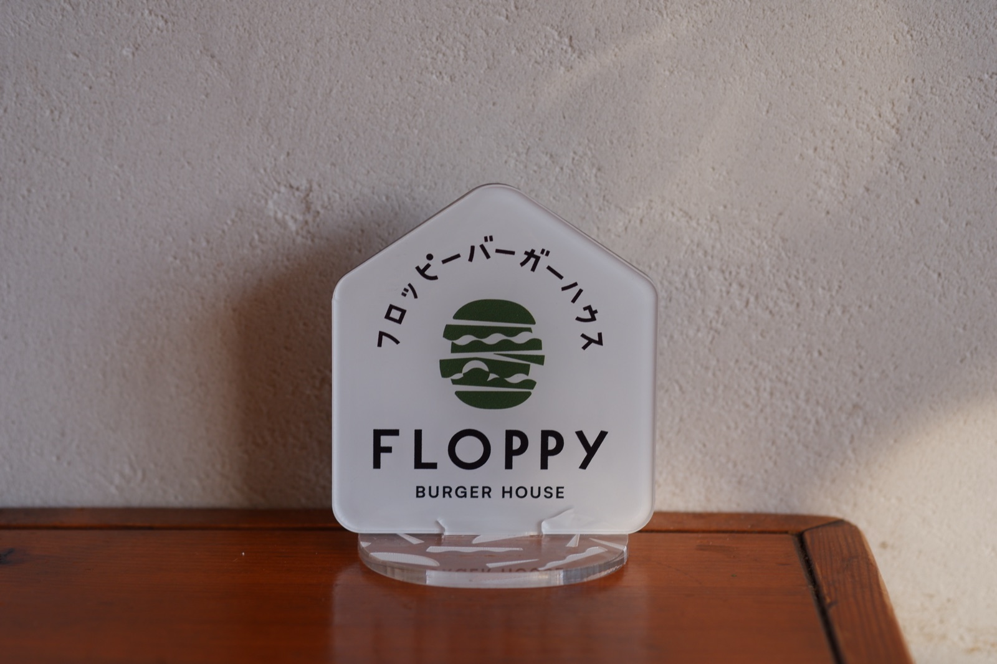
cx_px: 498
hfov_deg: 22.6
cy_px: 332
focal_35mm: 90
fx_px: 2492
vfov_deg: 15.2
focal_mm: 60
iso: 200
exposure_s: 1/160
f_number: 4
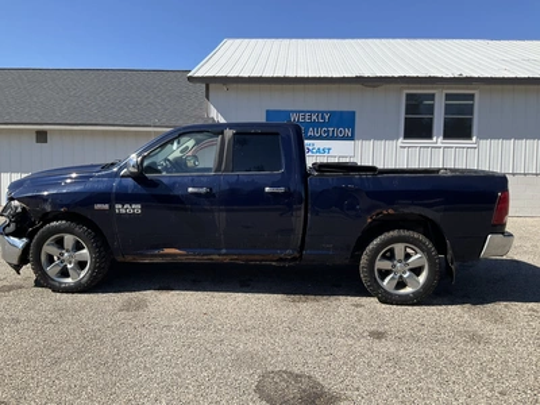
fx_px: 452
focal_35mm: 29
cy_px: 202
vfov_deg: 48.2
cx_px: 270
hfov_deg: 61.7
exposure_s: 1/1577
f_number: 1.8
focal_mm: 3
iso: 25
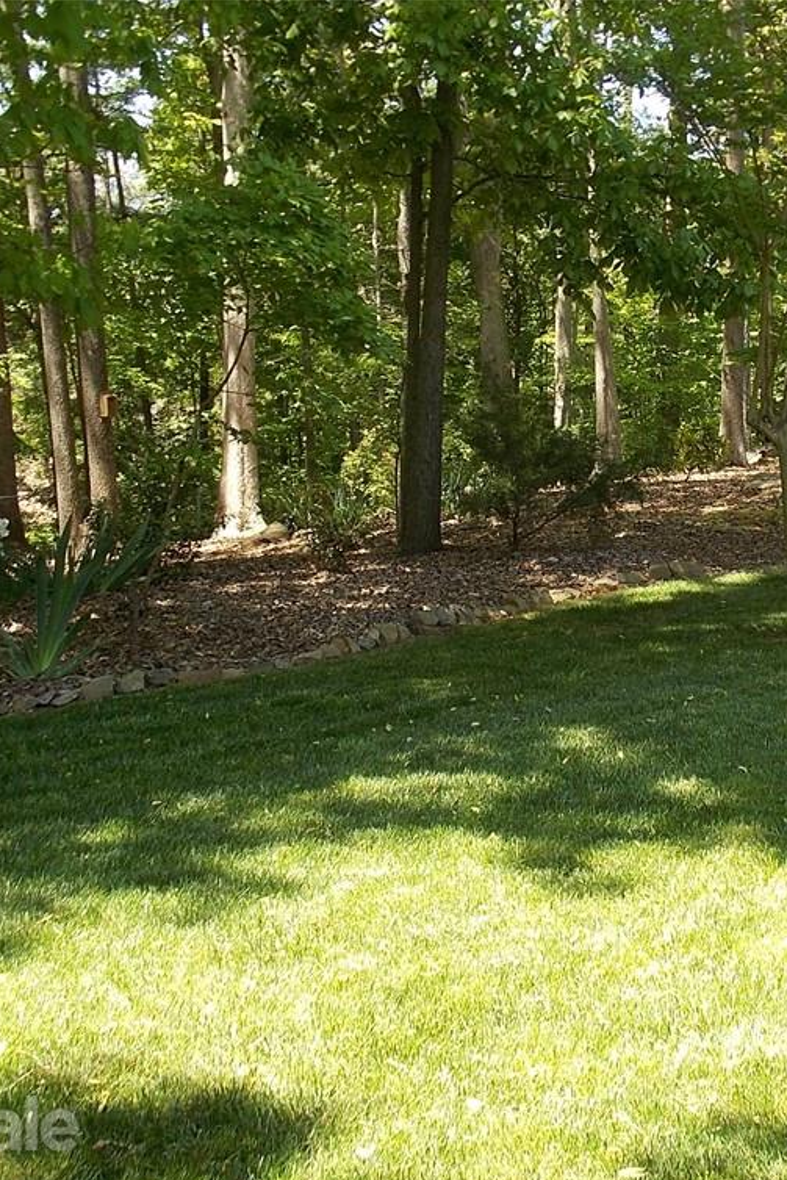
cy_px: 599
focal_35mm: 48
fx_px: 1573
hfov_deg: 27.6
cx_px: 613
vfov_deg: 41.1
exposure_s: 1/100
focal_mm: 6.1
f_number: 3.4
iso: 80
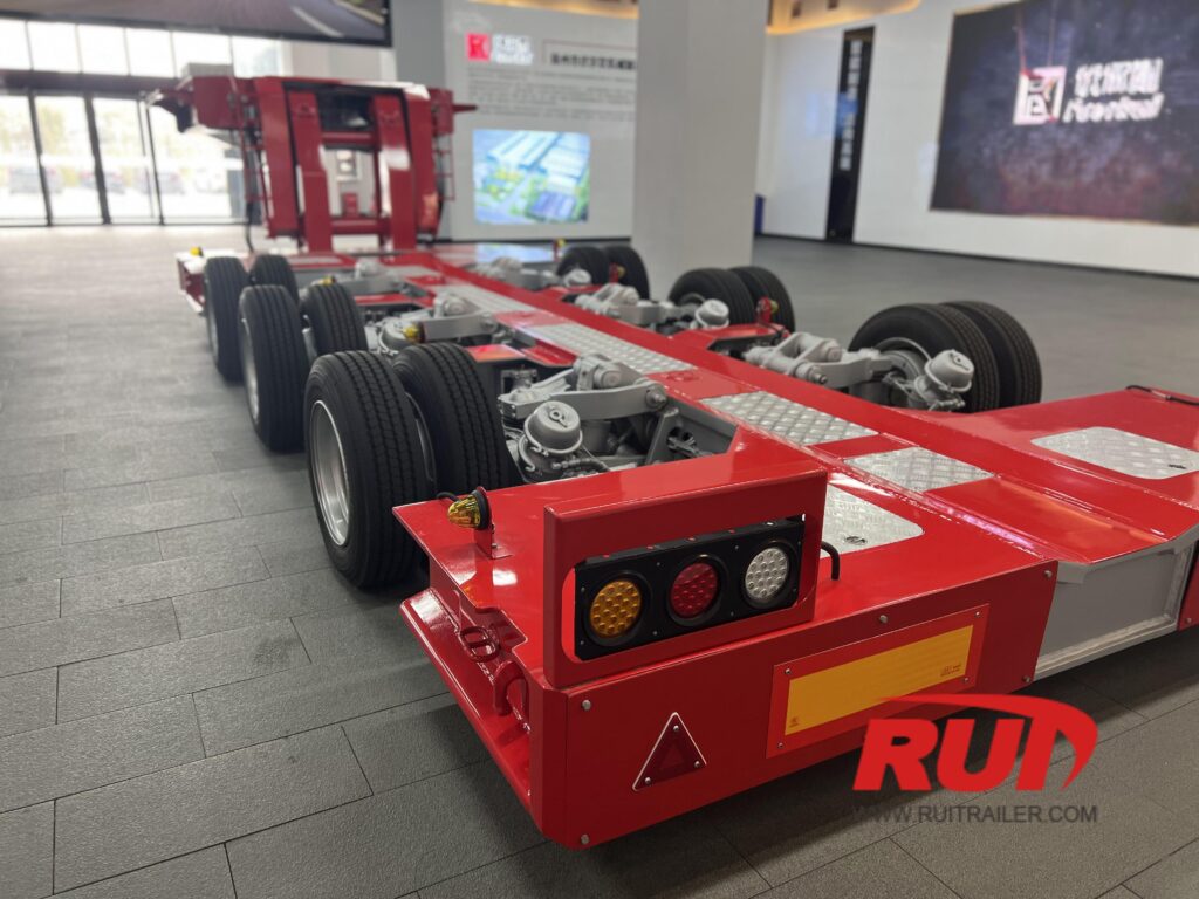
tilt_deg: -17.0
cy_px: 450
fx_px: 901
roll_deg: -0.6
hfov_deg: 67.3
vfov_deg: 53.1
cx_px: 600
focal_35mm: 26
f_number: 1.5
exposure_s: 1/50
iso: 100
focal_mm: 5.7
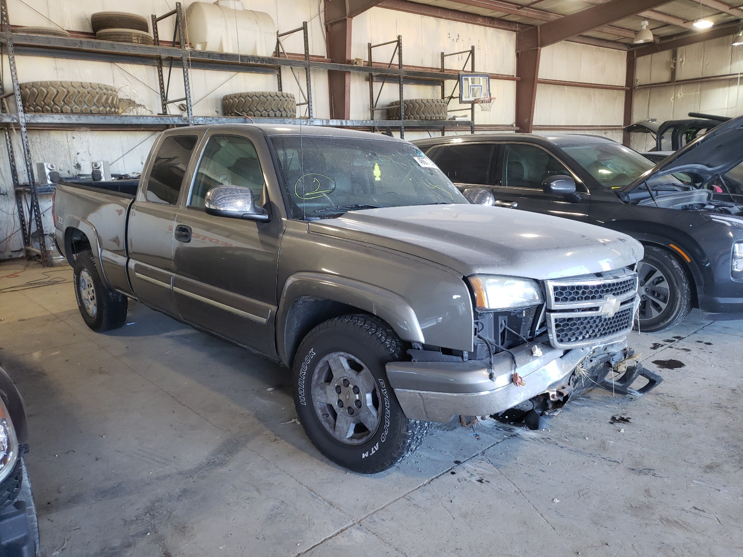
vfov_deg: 53.1
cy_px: 278
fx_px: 558
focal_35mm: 26
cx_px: 372
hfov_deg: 67.3
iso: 97
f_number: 1.5
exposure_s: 1/60.2
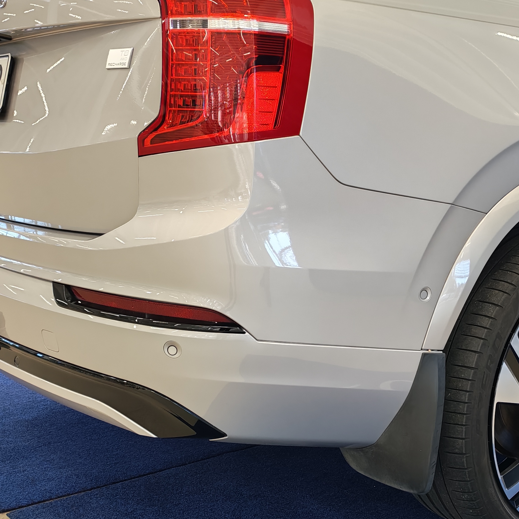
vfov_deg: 34.5
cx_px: 291
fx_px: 831
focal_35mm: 49
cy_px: 315
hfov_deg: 34.6
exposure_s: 1/100
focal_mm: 6.12
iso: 223
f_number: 1.9
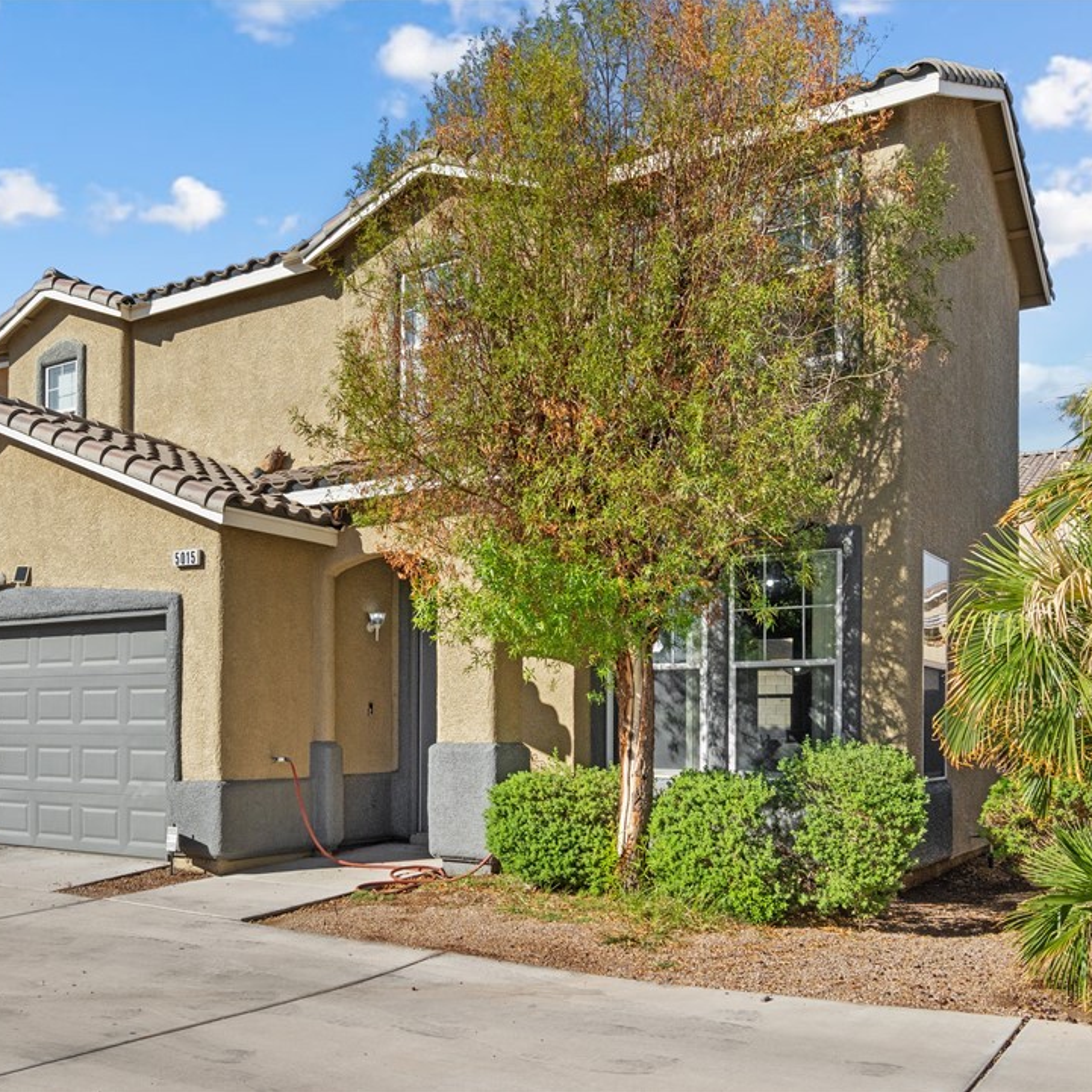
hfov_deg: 49.4
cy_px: 545
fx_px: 1165
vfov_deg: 50.2
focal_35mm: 33
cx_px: 368
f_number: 8
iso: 400
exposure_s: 1/1250
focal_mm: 17
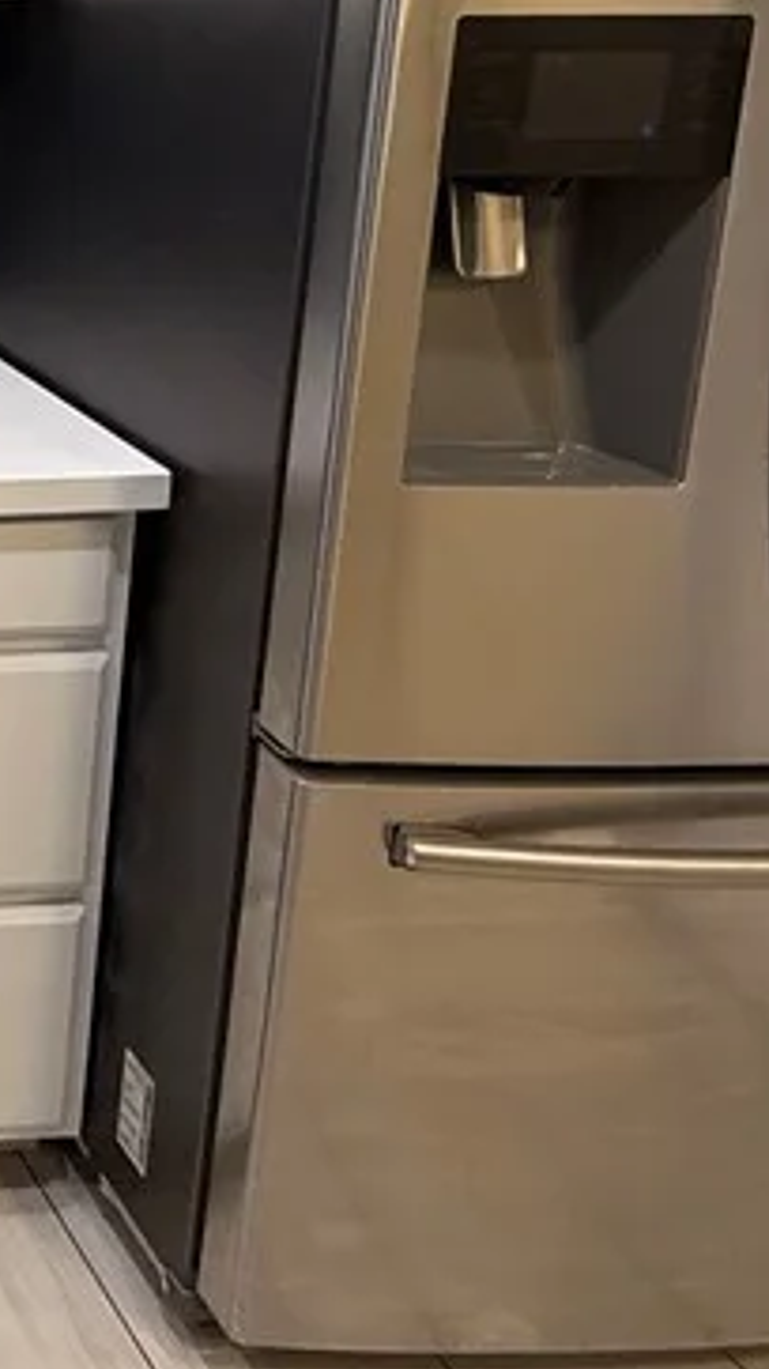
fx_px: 1560
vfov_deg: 42.6
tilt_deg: -9.3
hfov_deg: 18.9
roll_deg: +0.5
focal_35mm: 43
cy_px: 87
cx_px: -720
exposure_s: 1/120
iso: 200
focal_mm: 2.22
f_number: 2.2
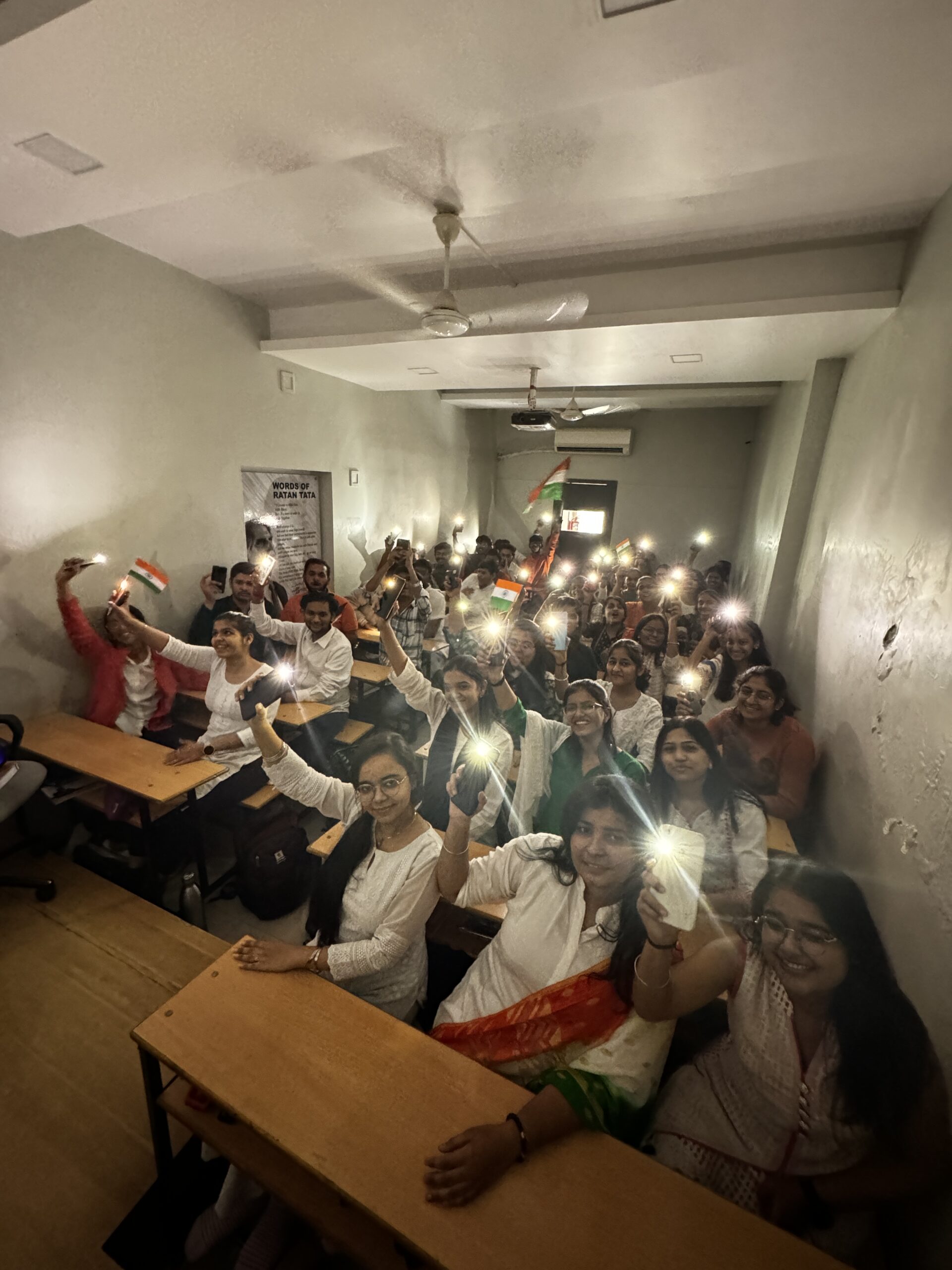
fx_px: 513
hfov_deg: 85.7
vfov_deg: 102.1
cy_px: 635
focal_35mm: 14
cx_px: 476
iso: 1600
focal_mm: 2.22
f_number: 2.2
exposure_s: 1/33
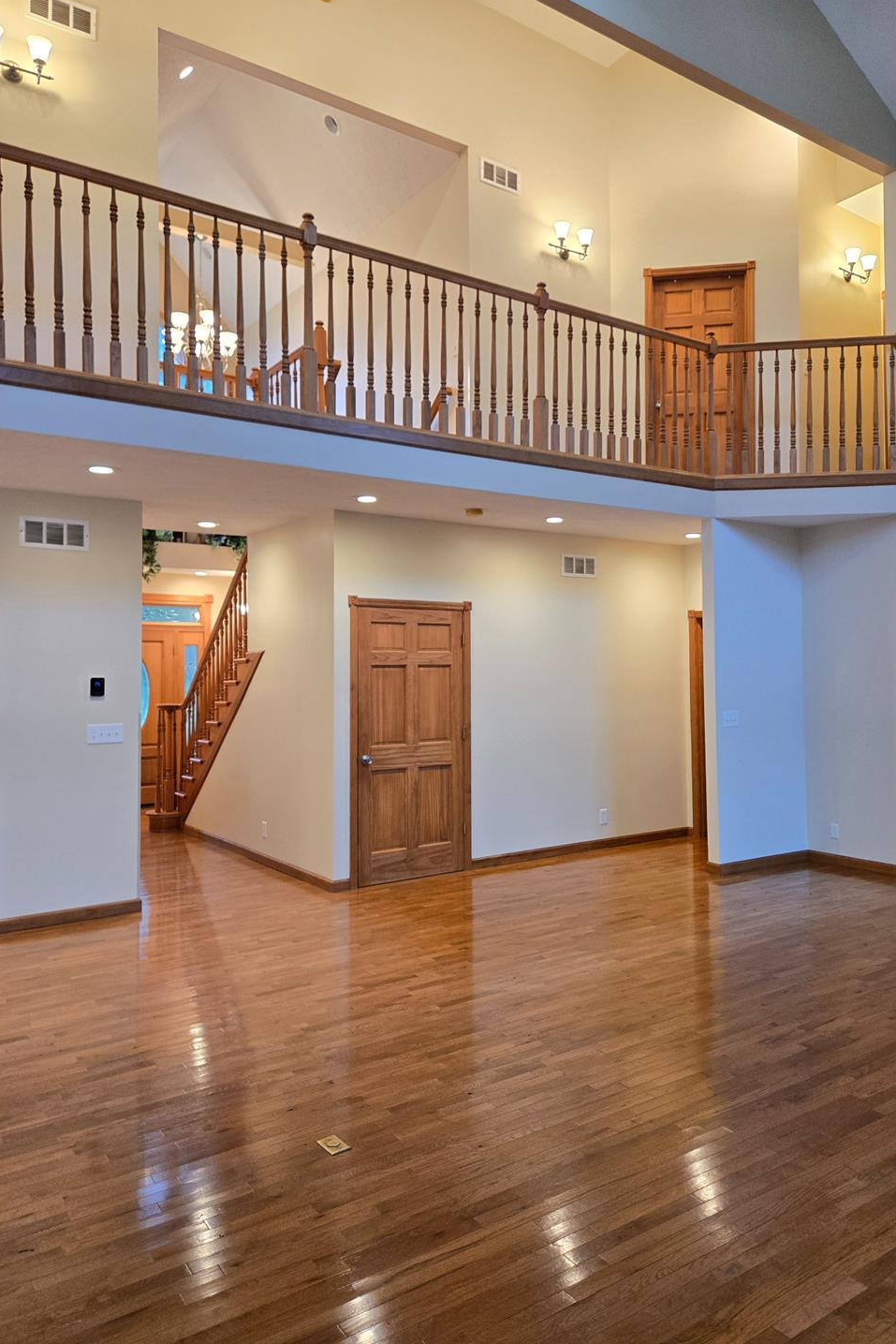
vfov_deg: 71.5
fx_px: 933
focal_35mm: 25
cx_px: 514
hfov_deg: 51.1
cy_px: 644
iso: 200
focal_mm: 5.4
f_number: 1.8
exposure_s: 1/120
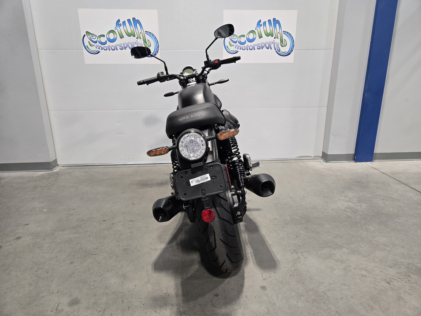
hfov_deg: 73.9
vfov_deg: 58.9
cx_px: 210
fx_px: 280
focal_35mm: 23
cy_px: 158
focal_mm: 5.4
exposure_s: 1/120
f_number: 1.8
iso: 250
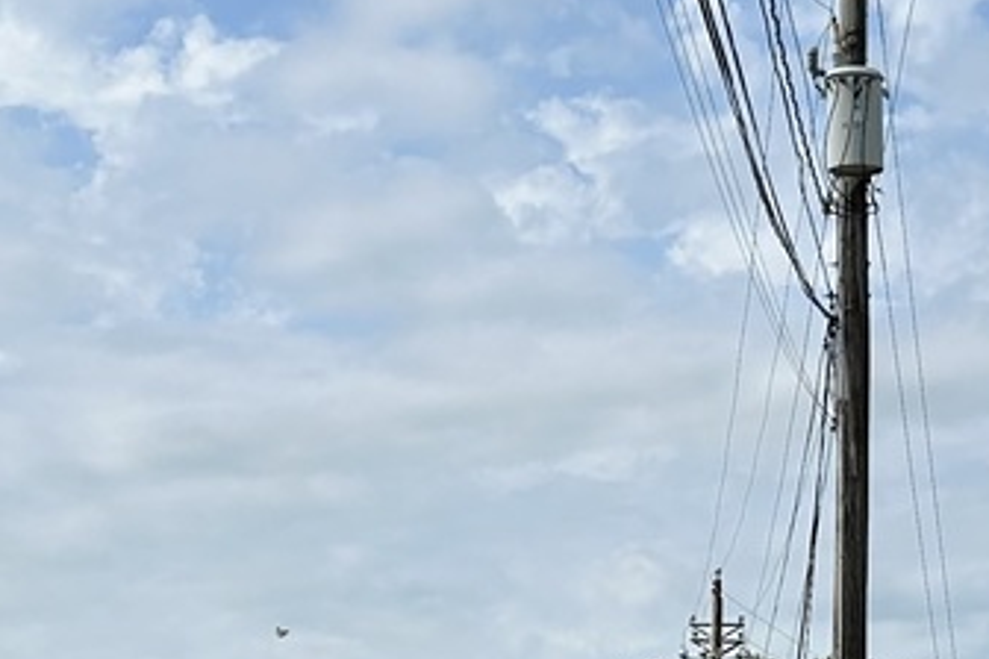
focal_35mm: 116
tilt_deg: +0.7
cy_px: 803
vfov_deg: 11.6
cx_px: 939
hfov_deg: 17.3
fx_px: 3187
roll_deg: +0.3
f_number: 1.5
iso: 50
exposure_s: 1/7463
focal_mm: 5.7
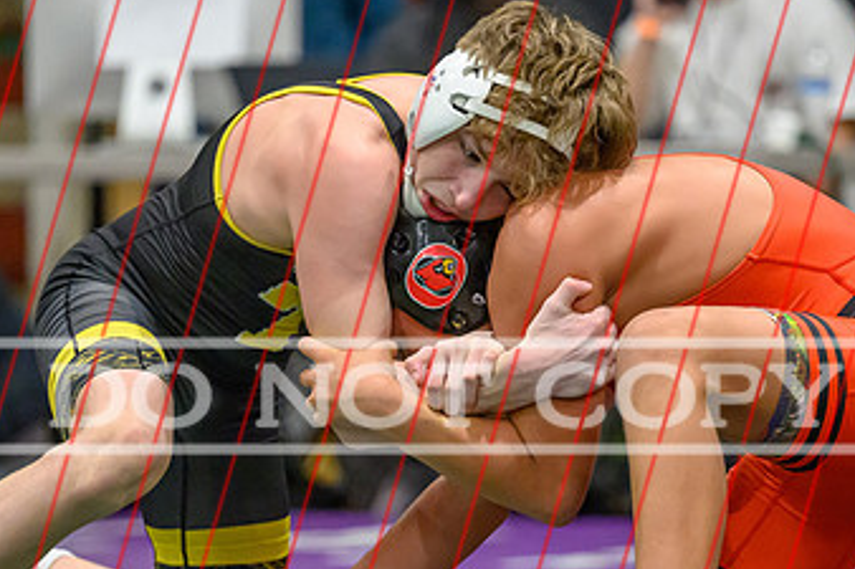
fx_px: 8166
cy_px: 401
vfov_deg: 4.0
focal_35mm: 344
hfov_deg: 6.0
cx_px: 477
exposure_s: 1/800
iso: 11400
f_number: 2.8
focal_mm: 170
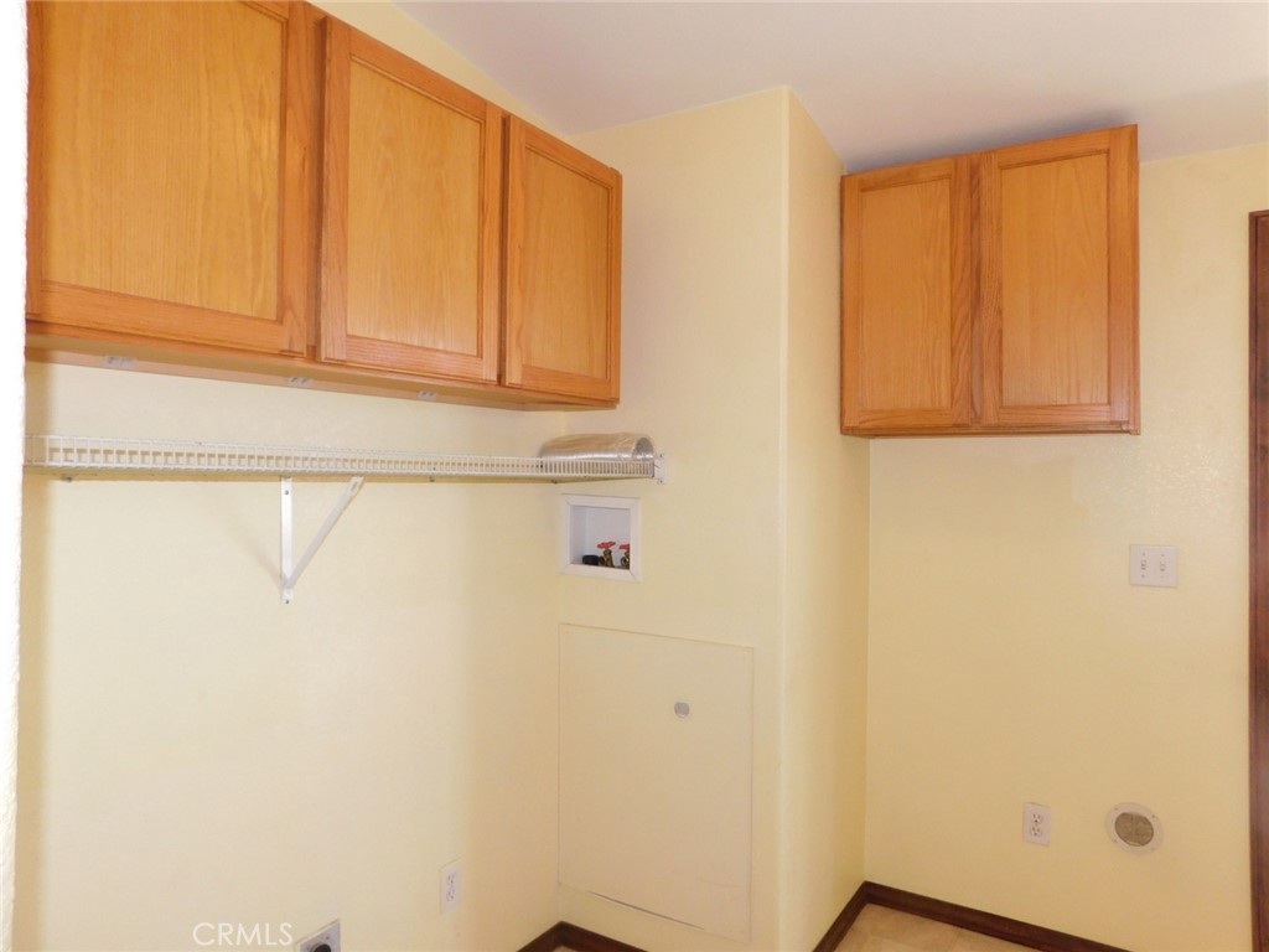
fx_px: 843
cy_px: 476
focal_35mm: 23
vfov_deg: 58.9
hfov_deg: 73.9
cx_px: 634
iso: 200
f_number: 3
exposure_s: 1/30
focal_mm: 4
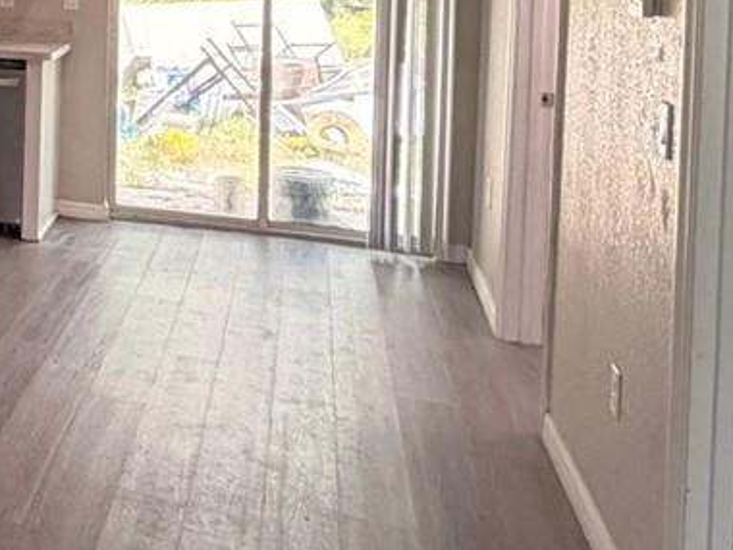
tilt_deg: -1.9
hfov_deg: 25.7
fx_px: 1249
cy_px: -50
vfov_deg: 23.4
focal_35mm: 59
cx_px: -326
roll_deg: -0.3
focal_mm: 2.22
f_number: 2.2
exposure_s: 1/120
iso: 250
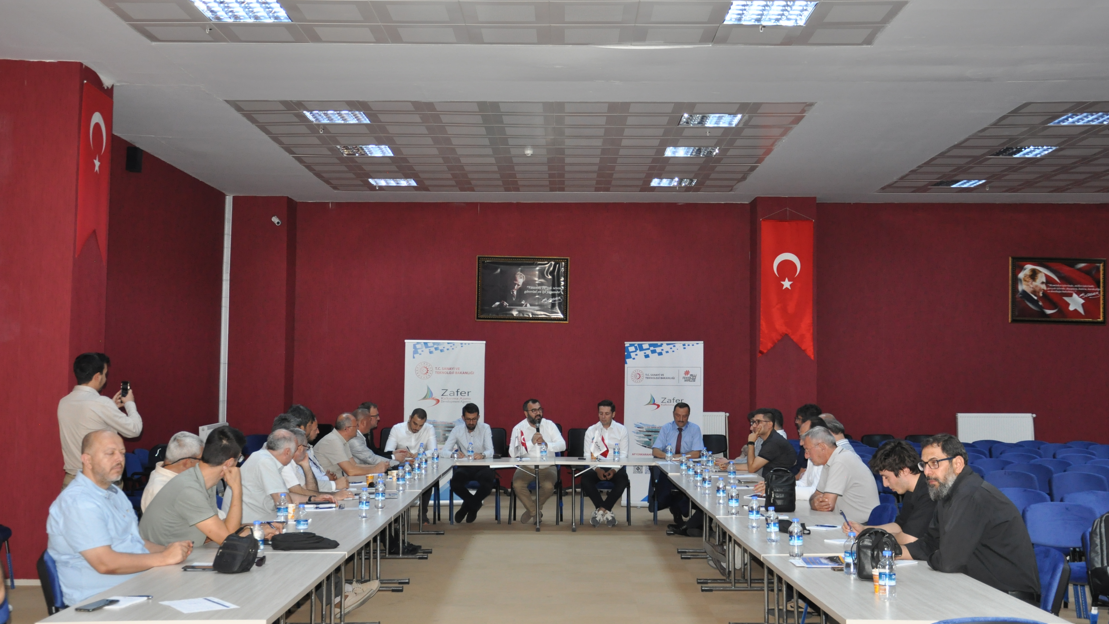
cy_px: 290
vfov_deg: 26.0
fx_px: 1353
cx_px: 568
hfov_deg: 44.6
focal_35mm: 46
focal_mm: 28
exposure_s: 1/60
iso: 800
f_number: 4
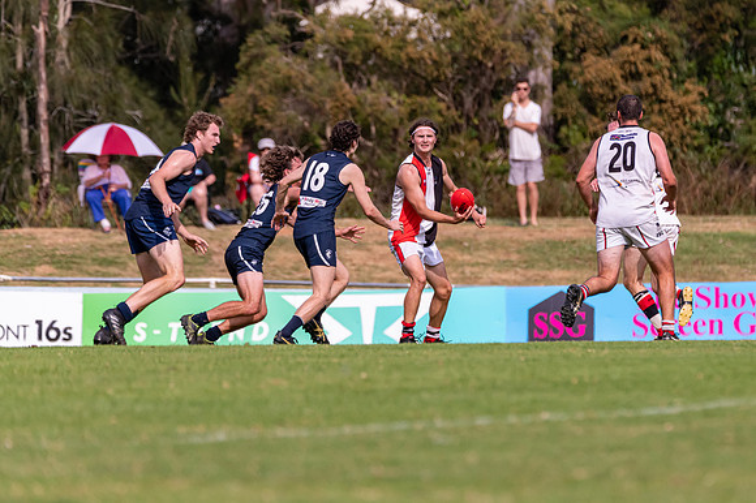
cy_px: 232
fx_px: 11694
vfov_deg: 2.5
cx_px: 467
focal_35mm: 557
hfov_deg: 3.7
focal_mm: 420
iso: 800
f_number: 6.3
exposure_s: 1/3200
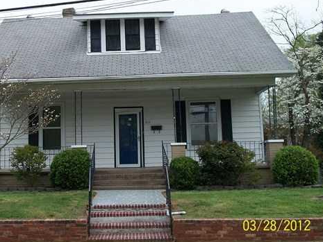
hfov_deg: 34.6
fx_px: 513
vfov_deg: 26.5
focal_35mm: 55
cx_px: 110
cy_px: 96
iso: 80
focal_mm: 7.1
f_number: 3.2
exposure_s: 1/100
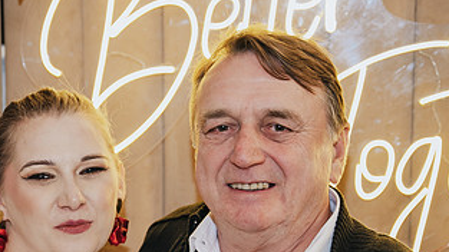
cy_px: 228
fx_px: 1798
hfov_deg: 14.2
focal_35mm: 151
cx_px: 162
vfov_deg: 8.0
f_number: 3.2
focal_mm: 70
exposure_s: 1/200
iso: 1250
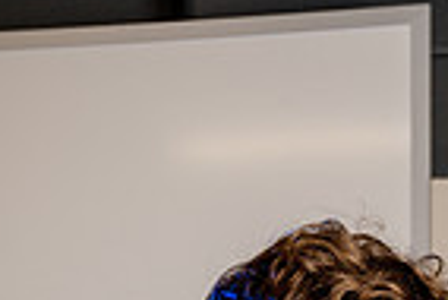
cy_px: 698
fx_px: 2765
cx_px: 347
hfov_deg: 9.2
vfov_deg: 6.0
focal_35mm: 222
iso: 160
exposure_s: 1/250
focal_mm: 70
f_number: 6.3
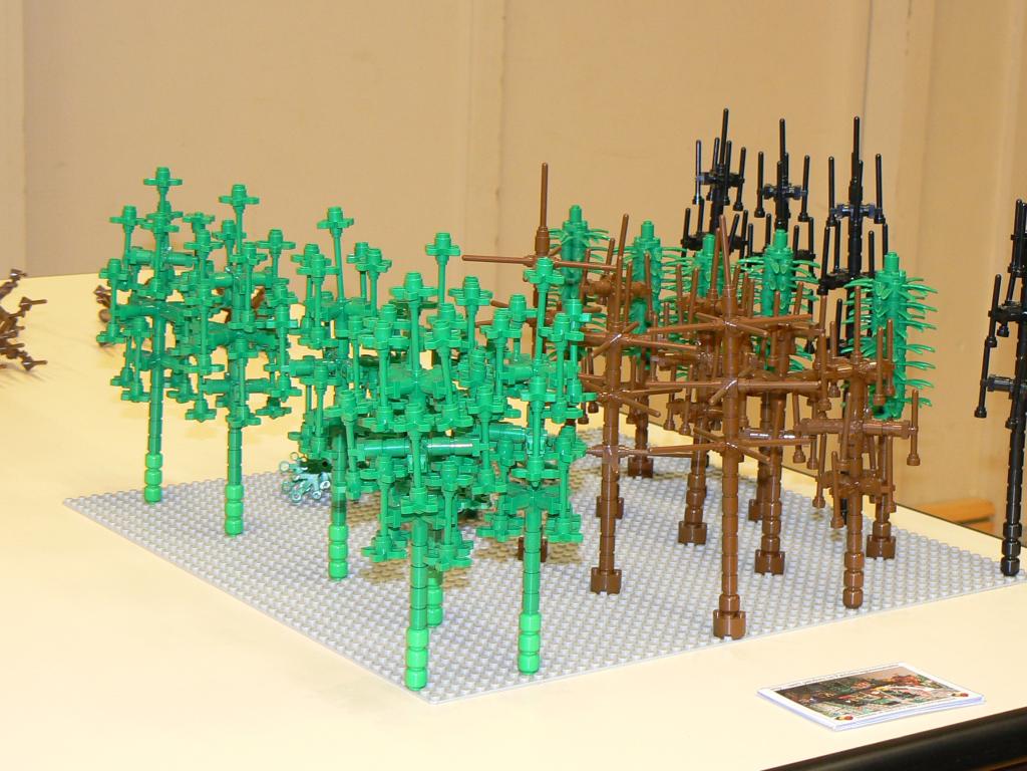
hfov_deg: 23.6
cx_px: 514
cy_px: 386
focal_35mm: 83
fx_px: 2462
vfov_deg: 17.8
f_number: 3.2
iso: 100
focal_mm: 11.4
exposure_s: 1/8
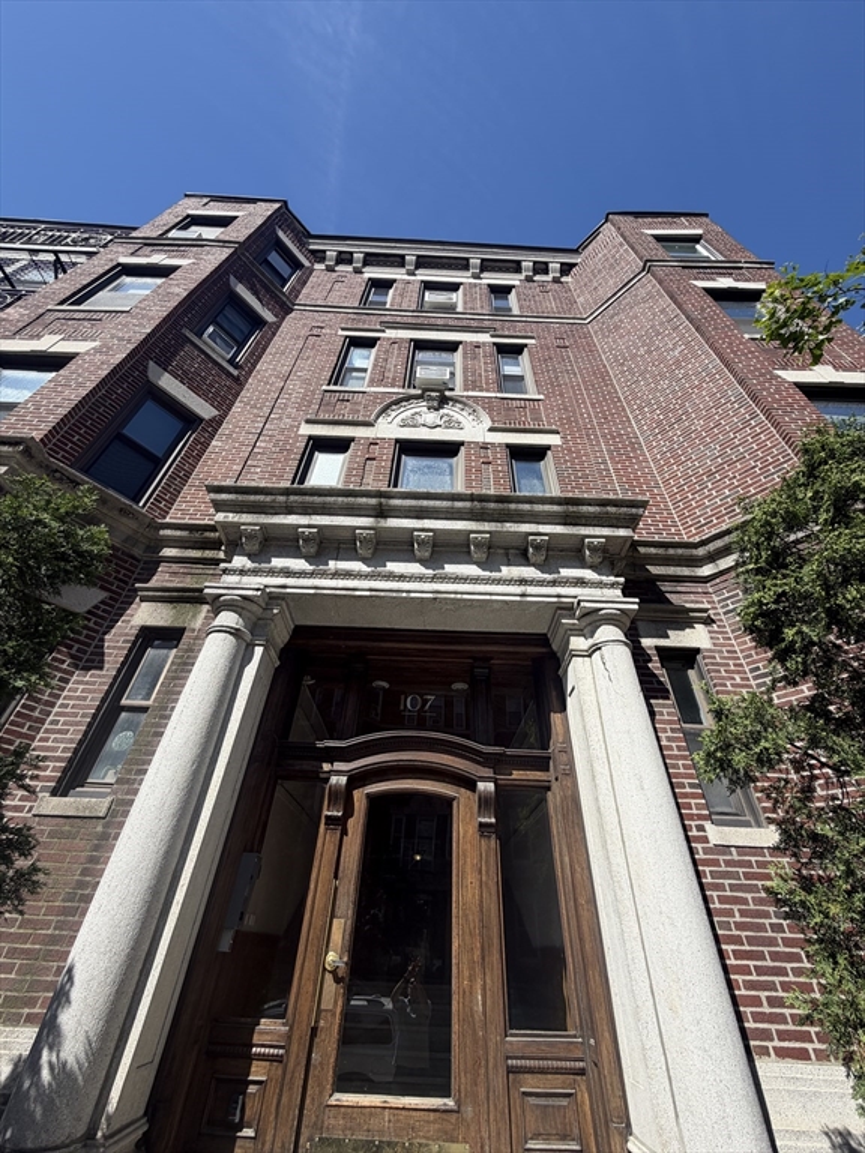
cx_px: 432
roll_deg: -2.8
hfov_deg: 85.7
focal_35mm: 14
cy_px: 576
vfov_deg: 102.1
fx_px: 466
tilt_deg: +39.8
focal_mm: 2.22
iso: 25
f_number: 2.2
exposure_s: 1/770
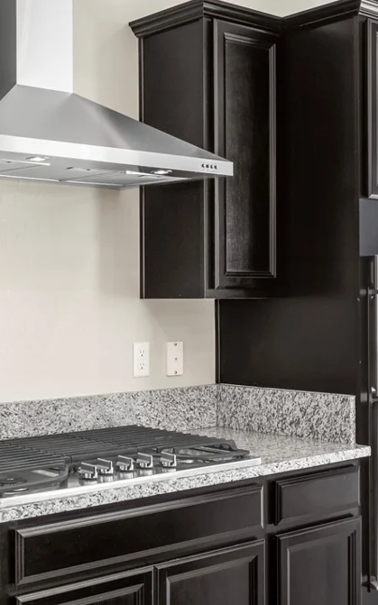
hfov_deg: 22.6
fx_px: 924
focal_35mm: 56
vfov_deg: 36.3
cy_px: 304
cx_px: 40
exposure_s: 1
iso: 400
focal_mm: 24
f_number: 8
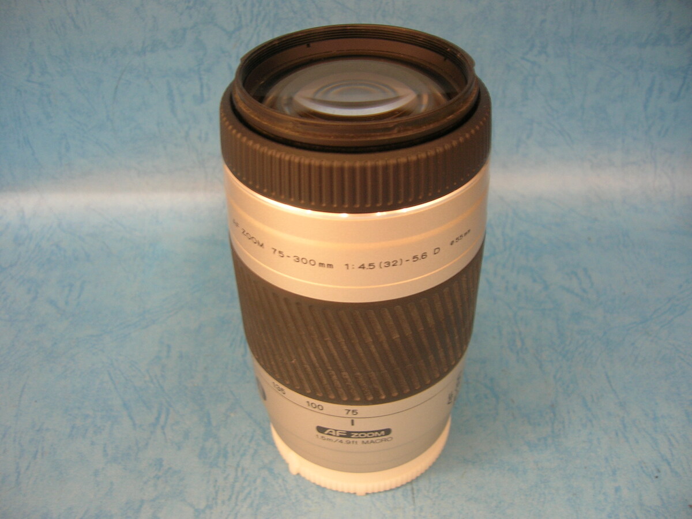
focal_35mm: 34
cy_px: 260
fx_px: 680
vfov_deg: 41.8
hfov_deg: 54.0
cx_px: 346
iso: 50
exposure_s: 1/5.3
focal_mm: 5.7
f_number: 2.9
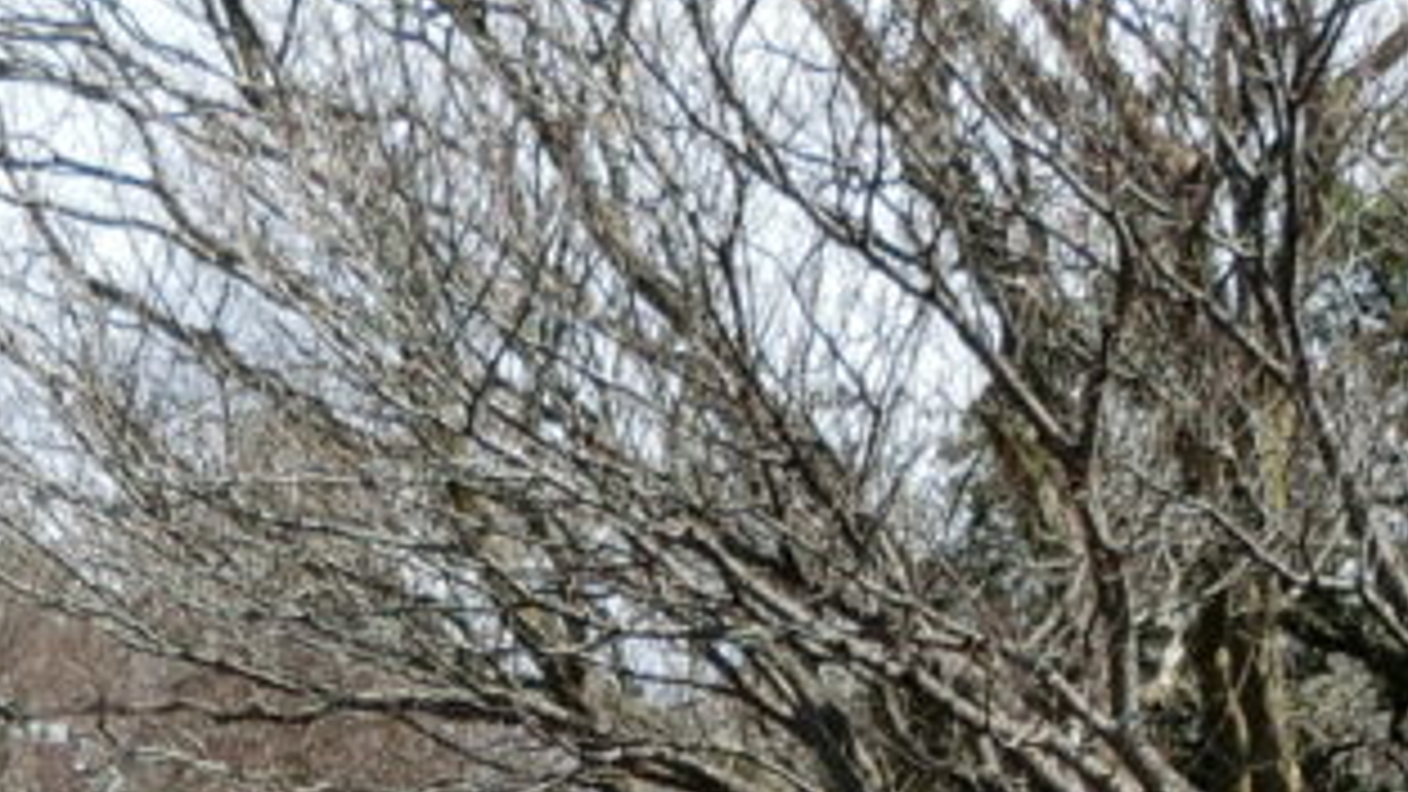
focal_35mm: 121
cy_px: 1372
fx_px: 4517
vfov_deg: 9.6
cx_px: 598
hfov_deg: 17.7
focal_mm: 6
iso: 160
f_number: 3.9
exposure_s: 1/1000
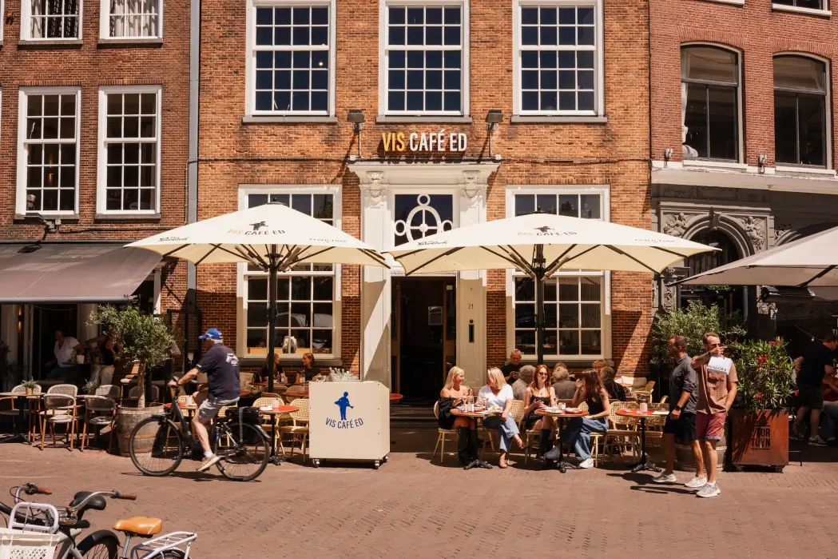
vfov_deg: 32.6
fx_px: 954
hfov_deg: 47.4
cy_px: 280
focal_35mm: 41
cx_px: 419
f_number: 9
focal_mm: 27
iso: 125
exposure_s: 1/180
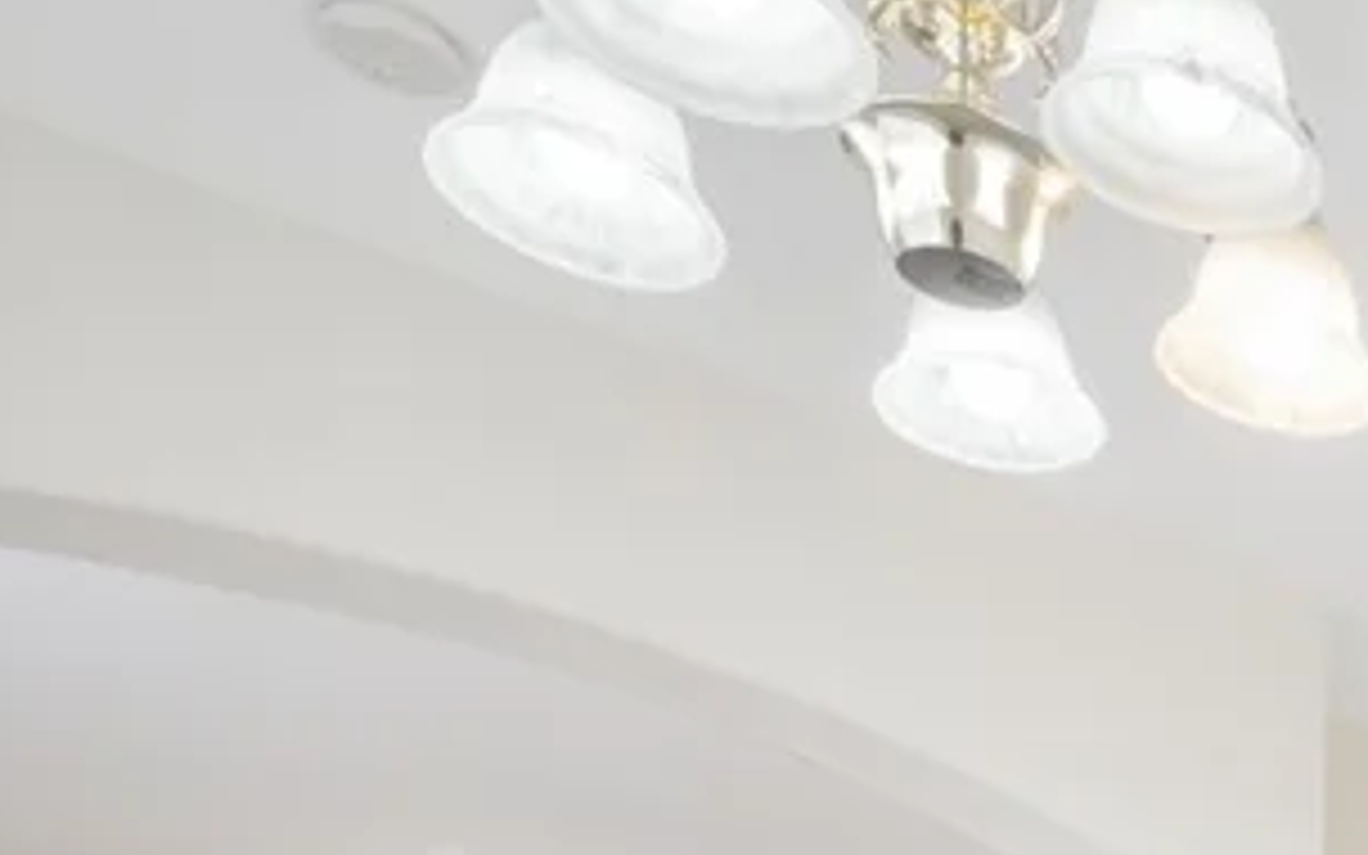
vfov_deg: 20.9
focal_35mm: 48
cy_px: 1420
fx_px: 1790
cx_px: 1922
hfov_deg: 29.8
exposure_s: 1/3
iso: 100
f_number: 9
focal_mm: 14
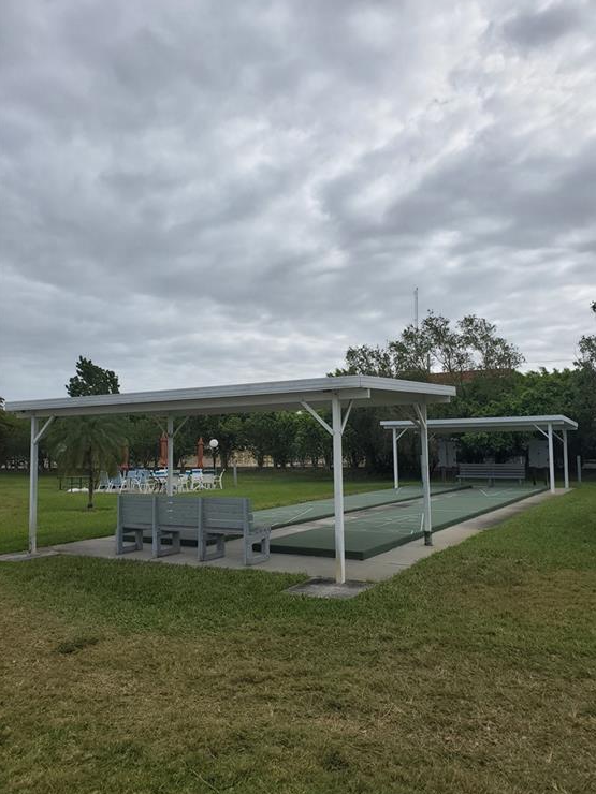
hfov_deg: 51.3
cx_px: 306
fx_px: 620
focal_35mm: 27
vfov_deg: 65.3
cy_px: 403
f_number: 2.4
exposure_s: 1/1894
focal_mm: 4.3
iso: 50
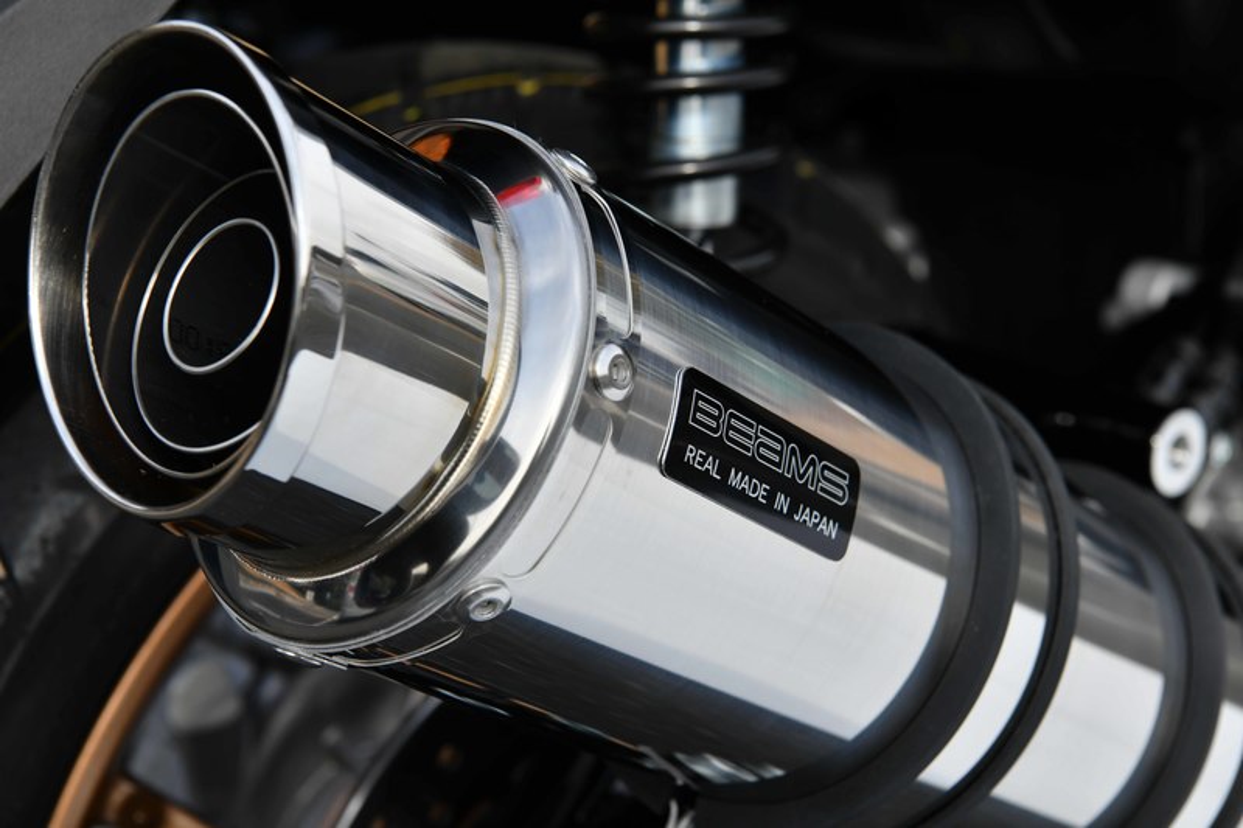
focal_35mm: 70
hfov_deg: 28.8
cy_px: 414
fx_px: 2416
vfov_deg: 19.4
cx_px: 622
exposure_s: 1/500
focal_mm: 70
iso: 400
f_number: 10
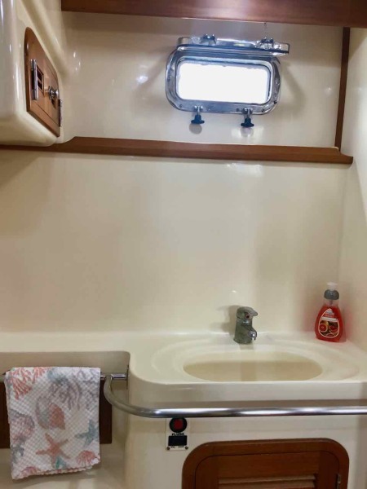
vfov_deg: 63.4
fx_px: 396
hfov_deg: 49.7
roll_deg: -0.4
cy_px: 244
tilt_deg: -8.5
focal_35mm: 28
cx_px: 184
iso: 40
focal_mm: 3.99
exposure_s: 1/15
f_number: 1.8
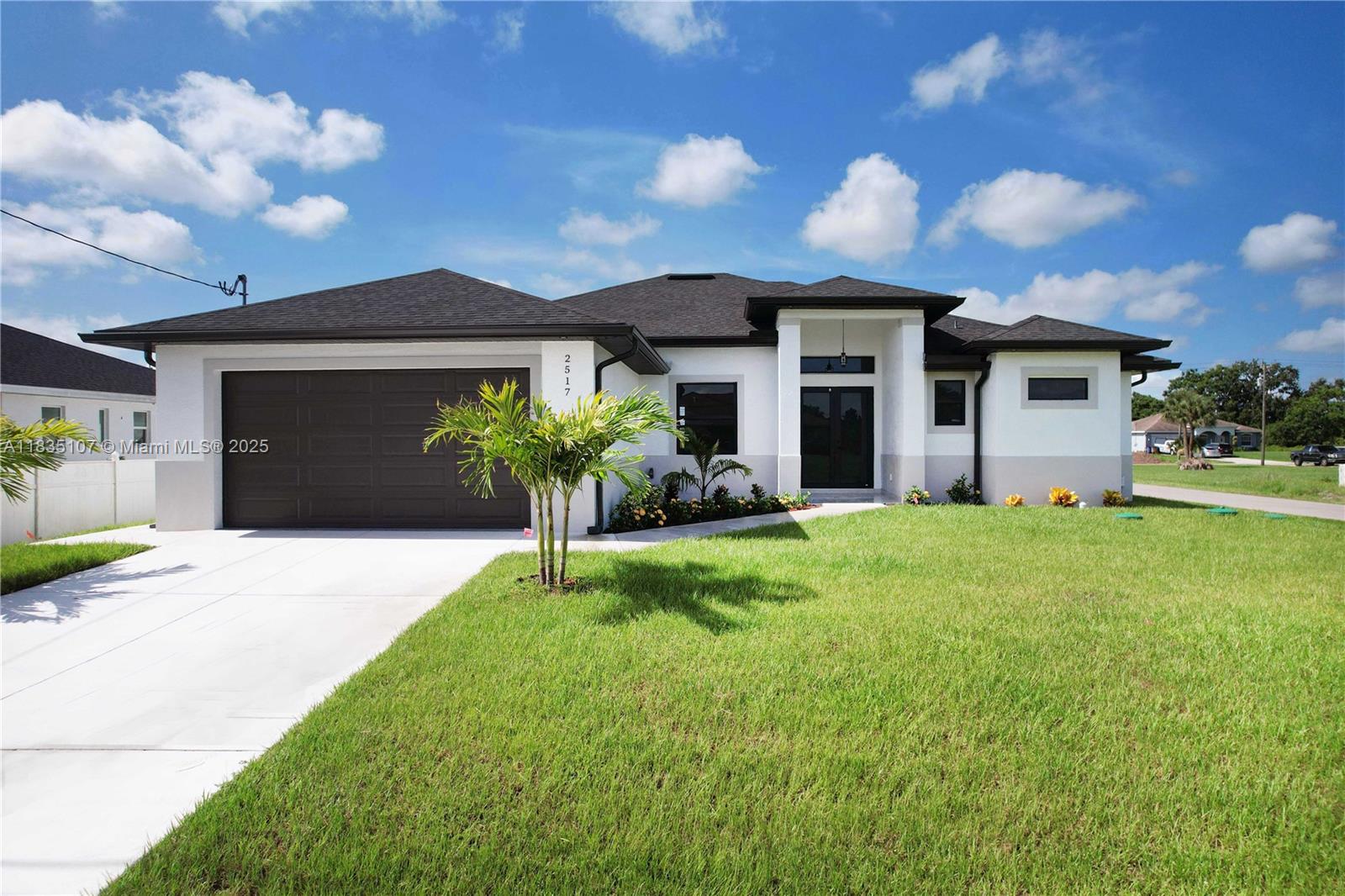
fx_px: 822
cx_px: 672
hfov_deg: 78.6
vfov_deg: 57.2
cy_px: 448
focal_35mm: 22
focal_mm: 8.38
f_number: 2.8
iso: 130
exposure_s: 1/1000
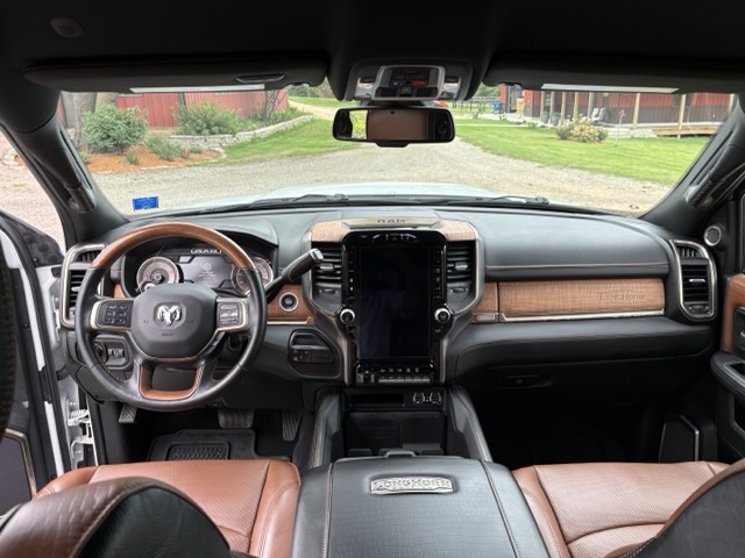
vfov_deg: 53.1
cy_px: 279
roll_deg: +2.2
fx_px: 560
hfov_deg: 67.3
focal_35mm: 26
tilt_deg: -18.9
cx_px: 372
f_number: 1.6
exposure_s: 1/196
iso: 50
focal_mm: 5.96
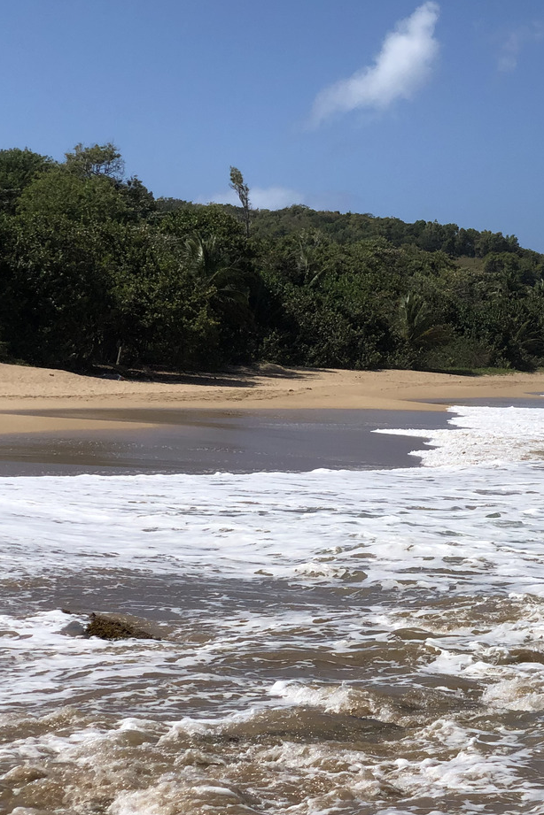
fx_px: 2131
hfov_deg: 14.0
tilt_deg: -0.7
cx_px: 698
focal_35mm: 94
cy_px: 424
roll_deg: +1.5
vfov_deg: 21.7
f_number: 2.4
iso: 16
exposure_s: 1/2825
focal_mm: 6
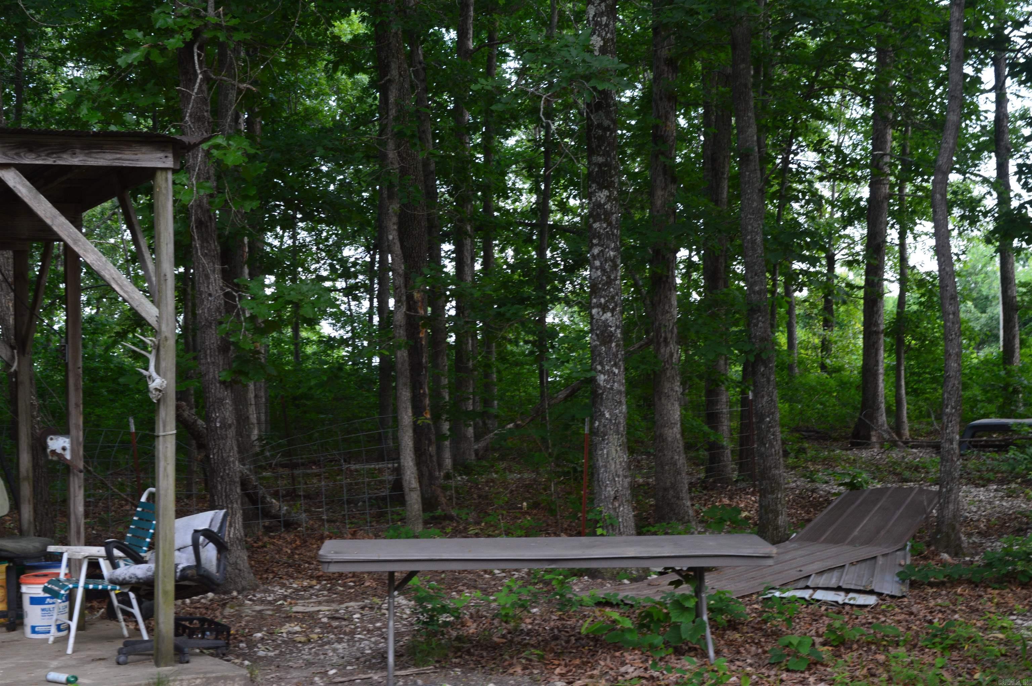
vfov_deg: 21.5
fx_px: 1804
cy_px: 343
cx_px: 516
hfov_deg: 31.9
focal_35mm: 63
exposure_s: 1/50
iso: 400
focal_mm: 42
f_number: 8
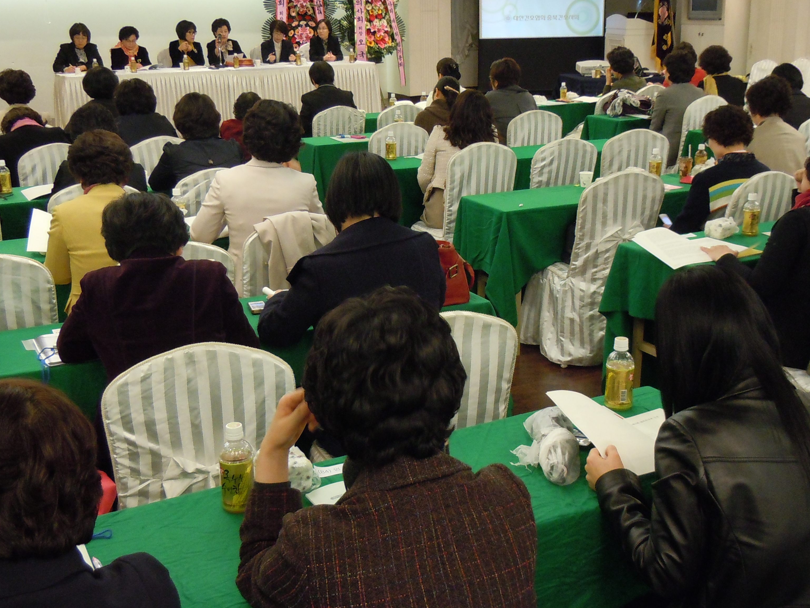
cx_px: 421
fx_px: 983
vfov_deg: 34.3
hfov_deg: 44.8
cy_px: 320
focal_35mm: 42
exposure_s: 1/15
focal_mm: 5.4
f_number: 3.5
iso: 400
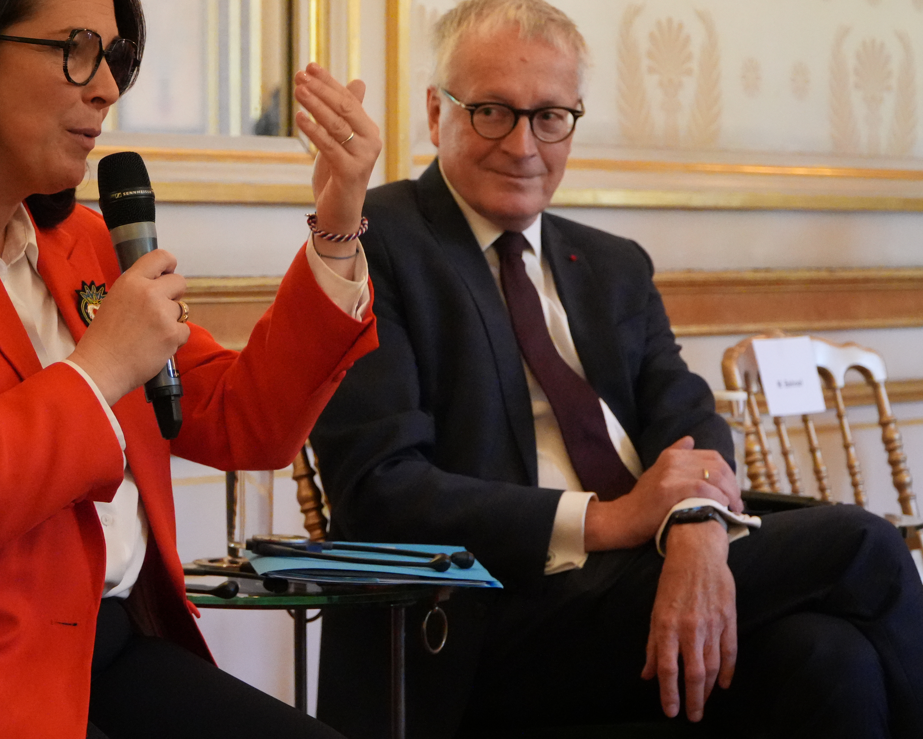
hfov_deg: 15.7
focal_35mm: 122
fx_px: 3333
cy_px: 314
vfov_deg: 12.6
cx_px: 264
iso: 6400
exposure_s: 1/100
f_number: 4
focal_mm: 58
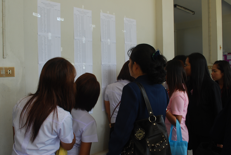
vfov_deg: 40.1
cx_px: 116
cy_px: 78
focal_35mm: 33
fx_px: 212
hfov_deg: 57.2
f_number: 7.1
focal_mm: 22
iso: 200
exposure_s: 1/80
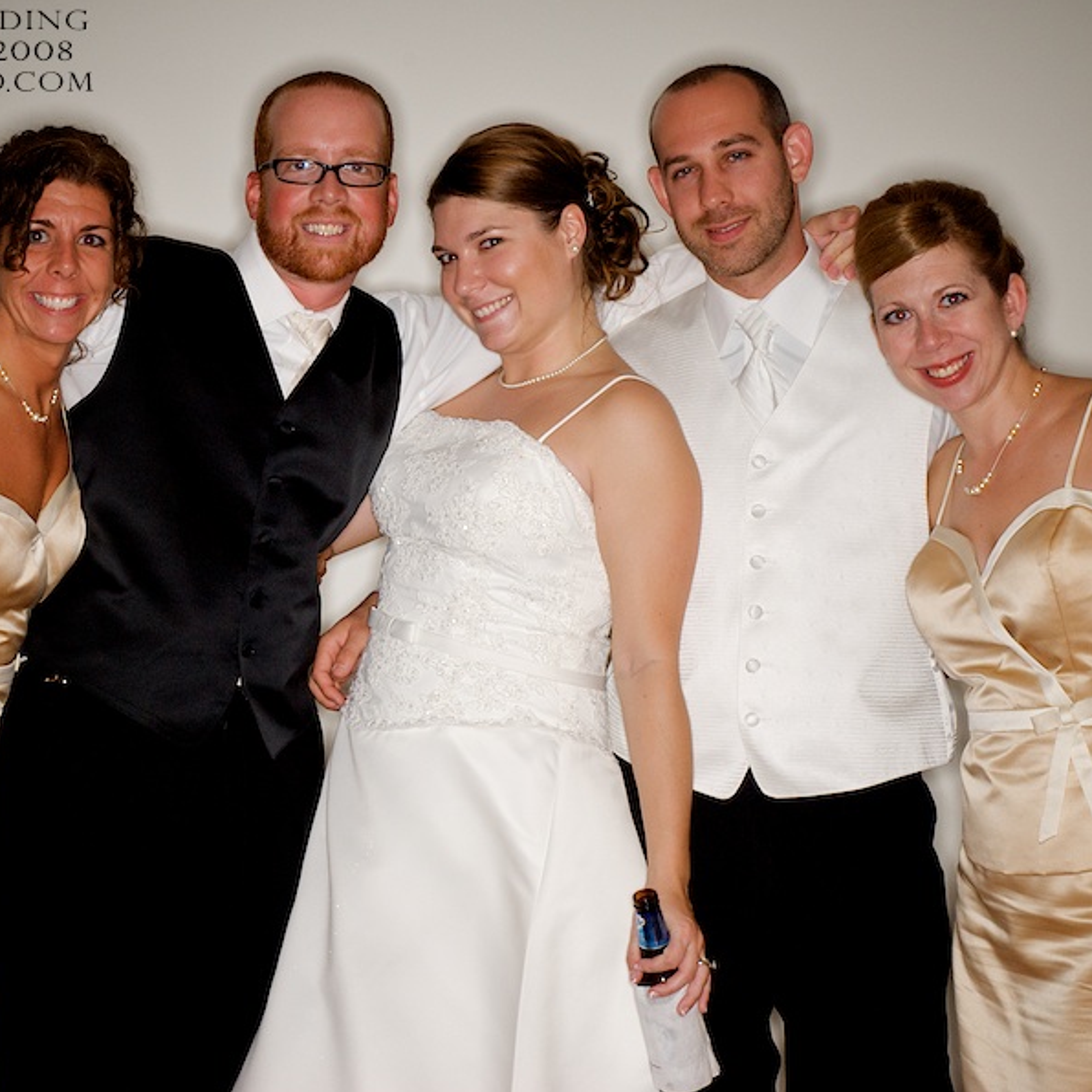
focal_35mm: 77
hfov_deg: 22.5
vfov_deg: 22.5
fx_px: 2748
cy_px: 546
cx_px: 541
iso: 200
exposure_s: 1/250
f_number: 16
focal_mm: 40
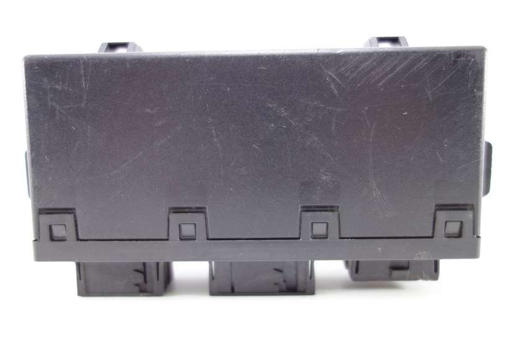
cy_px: 170
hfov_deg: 65.5
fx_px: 396
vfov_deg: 46.4
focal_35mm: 28
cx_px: 254
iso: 160
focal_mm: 10.4
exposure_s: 1/30
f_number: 1.8
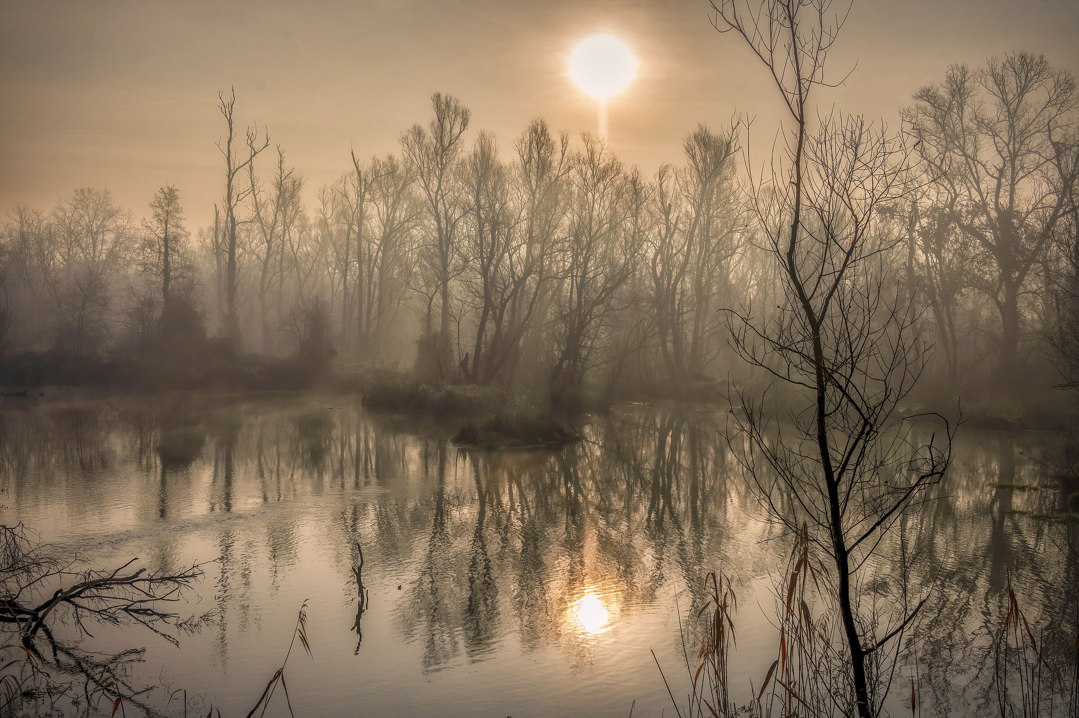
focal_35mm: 35
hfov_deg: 54.5
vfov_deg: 37.8
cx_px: 540
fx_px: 1048
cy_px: 359
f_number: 8
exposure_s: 1/3200
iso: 400
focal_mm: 35
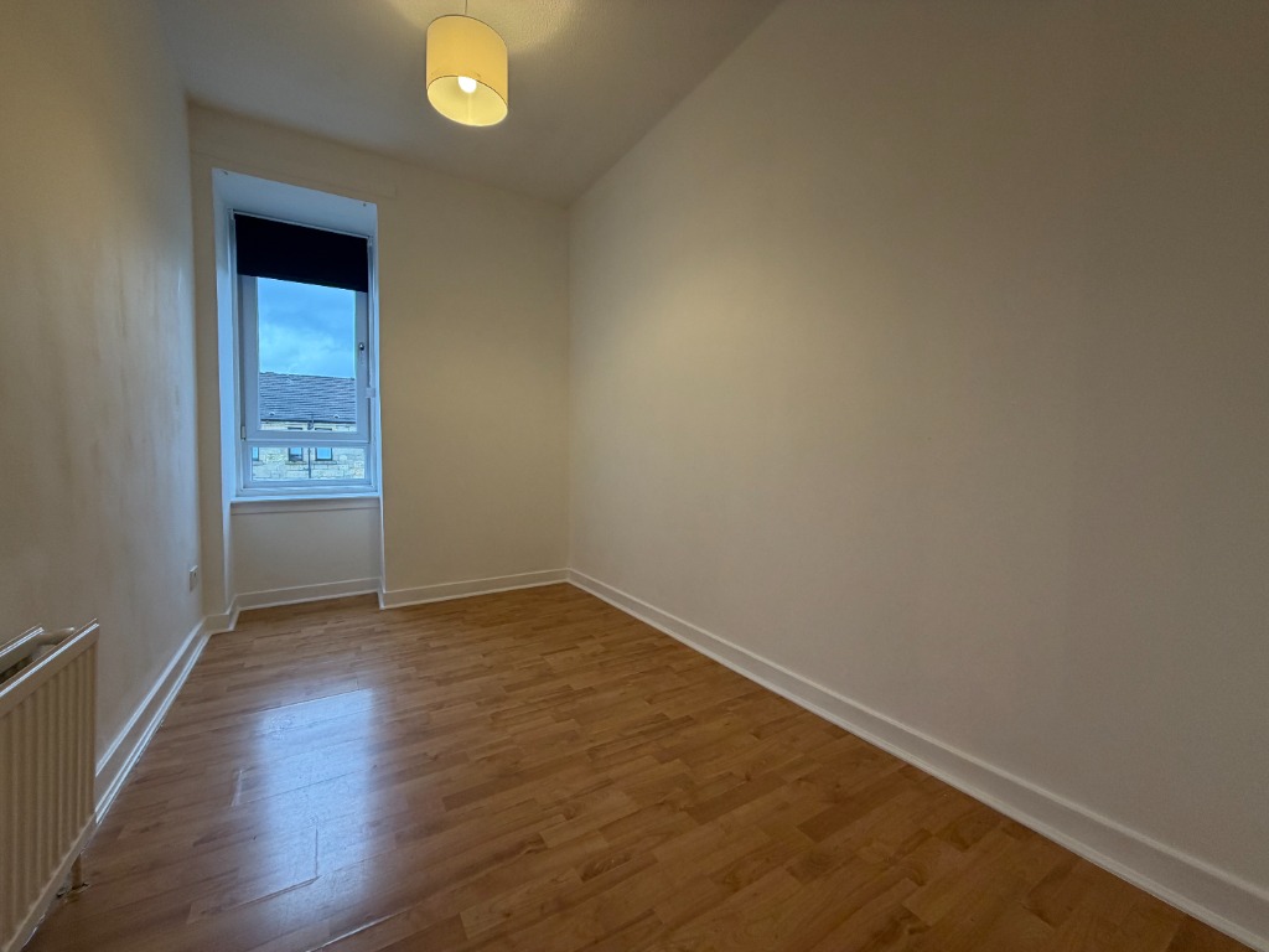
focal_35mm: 14
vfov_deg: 85.7
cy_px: 476
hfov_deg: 102.1
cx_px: 634
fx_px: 513
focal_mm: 2.22
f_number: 2.2
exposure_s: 1/100
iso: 200
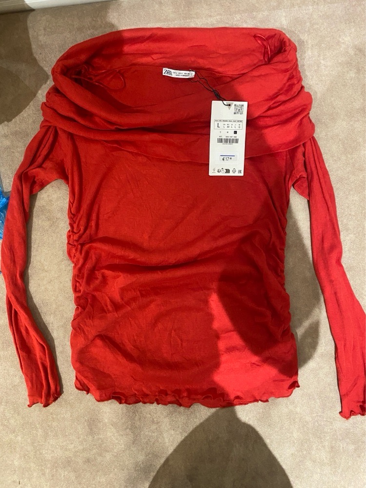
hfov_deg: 53.1
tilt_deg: -89.4
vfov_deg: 67.3
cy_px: 244
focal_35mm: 26
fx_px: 367
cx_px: 183
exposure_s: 1/33
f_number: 1.8
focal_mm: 4.25
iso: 640
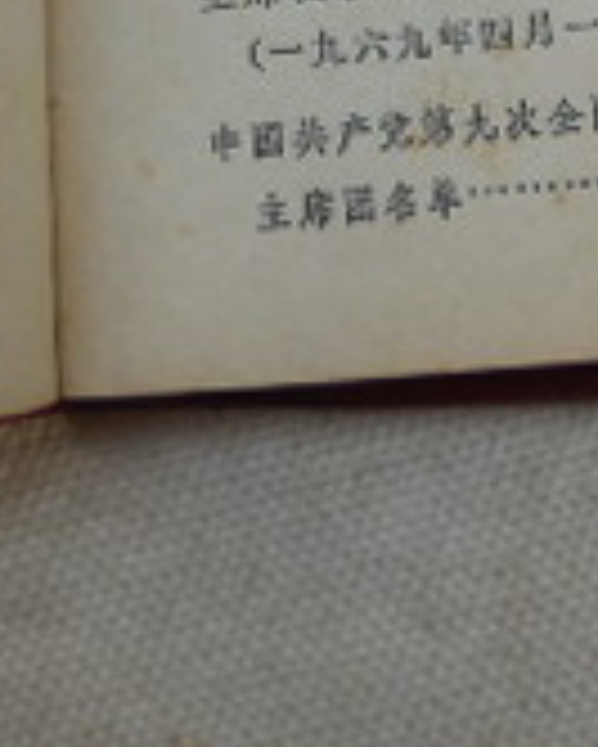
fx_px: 2498
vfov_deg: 15.9
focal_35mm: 113
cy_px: -306
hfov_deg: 13.6
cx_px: 508
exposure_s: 1/250
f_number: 3.2
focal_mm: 5.3
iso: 160
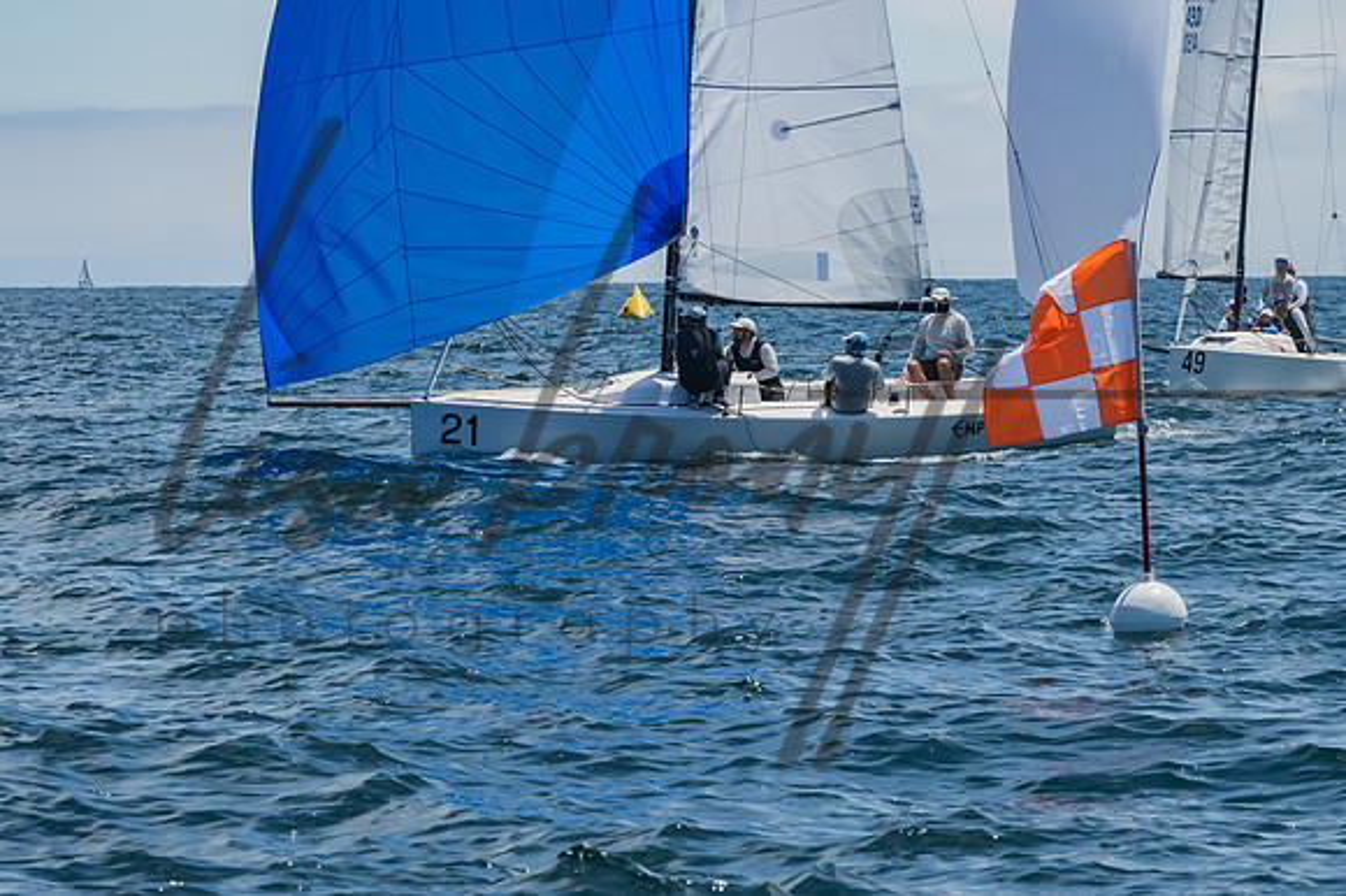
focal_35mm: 202
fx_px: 7548
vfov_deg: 6.8
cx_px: 673
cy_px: 448
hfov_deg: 10.2
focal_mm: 135
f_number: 14
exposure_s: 1/1000
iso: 640
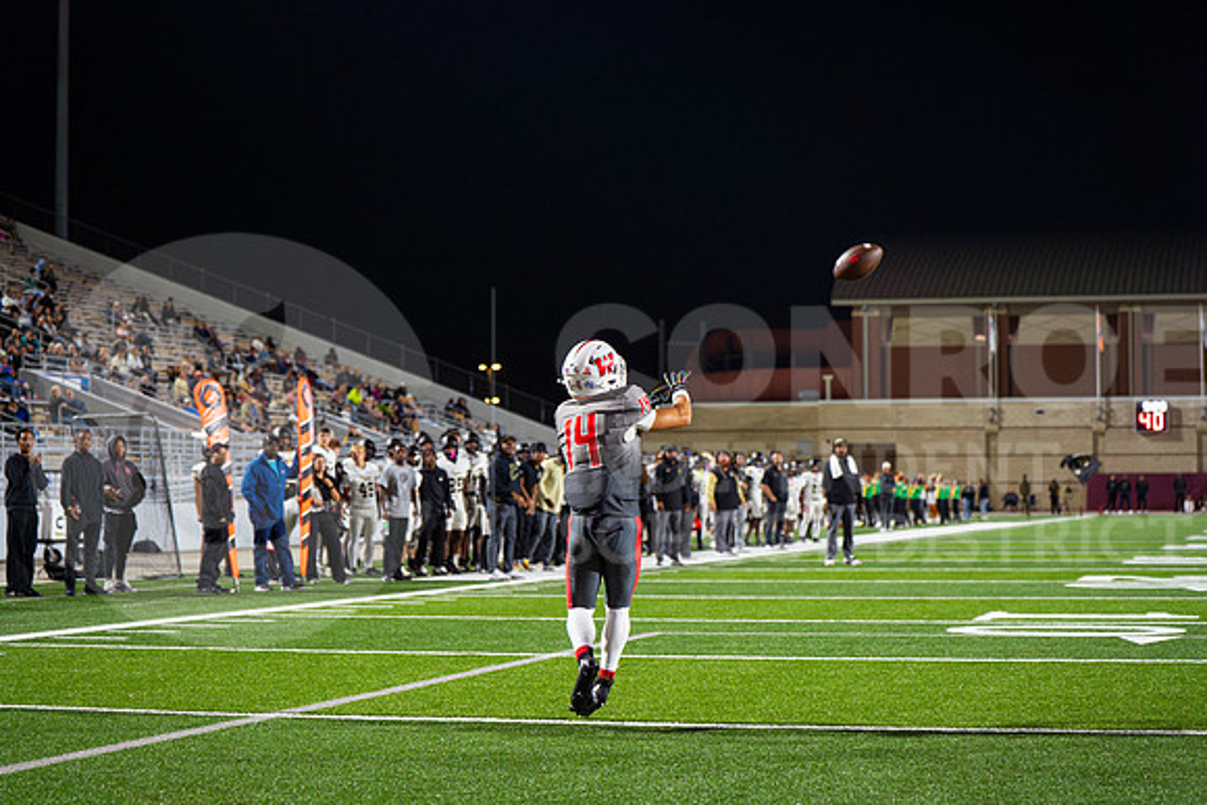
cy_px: 412
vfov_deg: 18.8
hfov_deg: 27.9
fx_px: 2431
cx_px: 585
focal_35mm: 72
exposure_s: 1/1250
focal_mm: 70
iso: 2500
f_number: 3.2
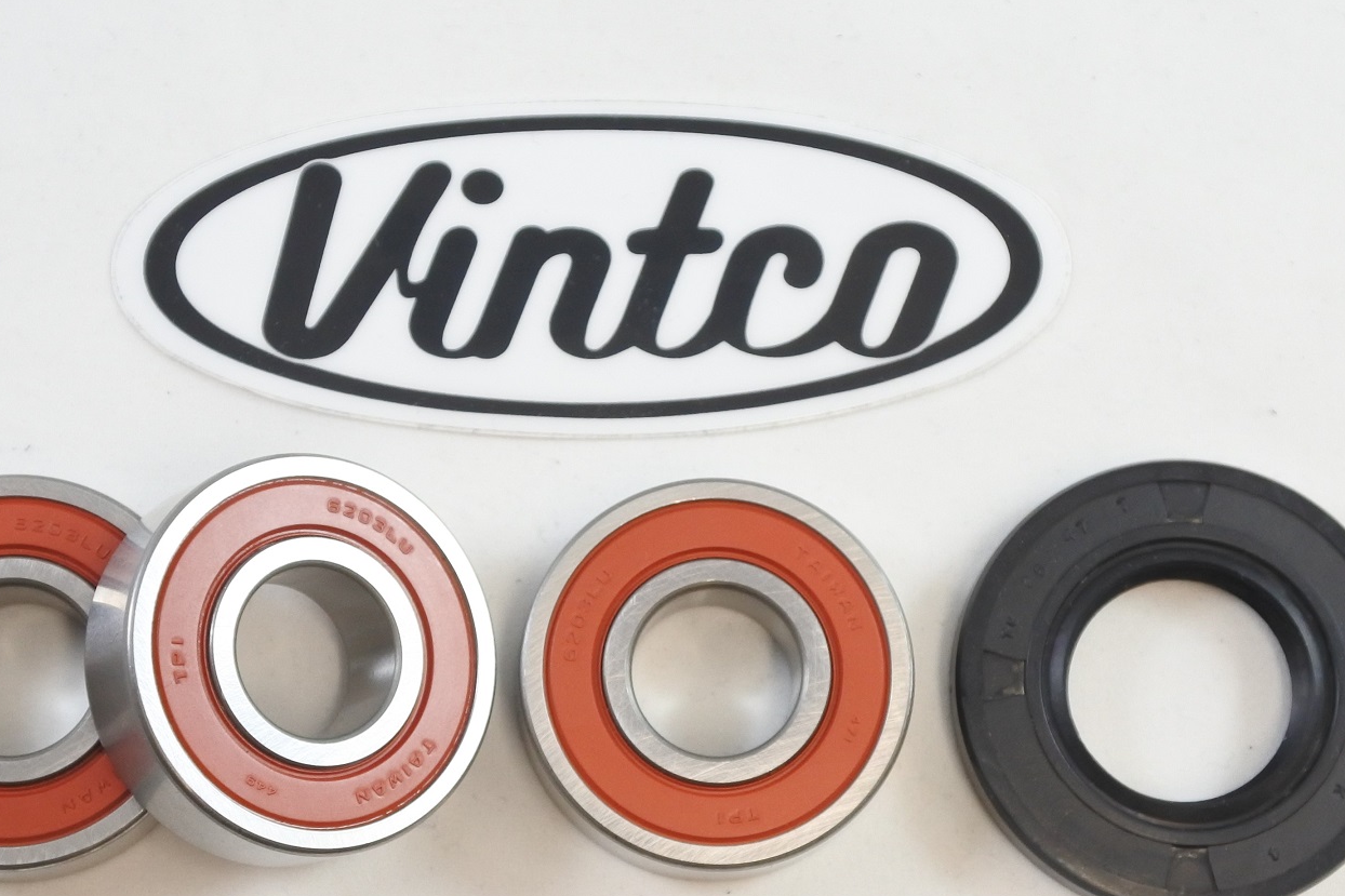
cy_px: 566
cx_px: 595
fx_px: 2391
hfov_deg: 31.4
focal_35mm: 64
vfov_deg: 21.2
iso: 500
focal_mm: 17.2
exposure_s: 1/125
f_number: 4.5
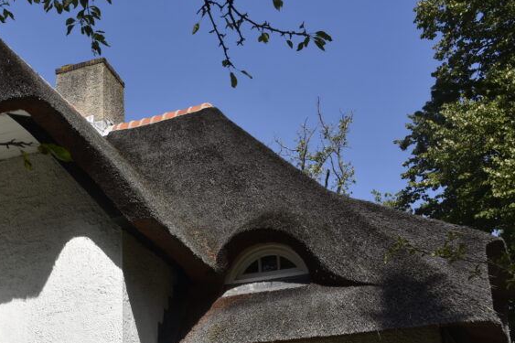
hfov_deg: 27.7
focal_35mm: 71
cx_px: 76
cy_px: 259
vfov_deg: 19.0
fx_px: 1015
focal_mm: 26
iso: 160
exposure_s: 1/500
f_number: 8
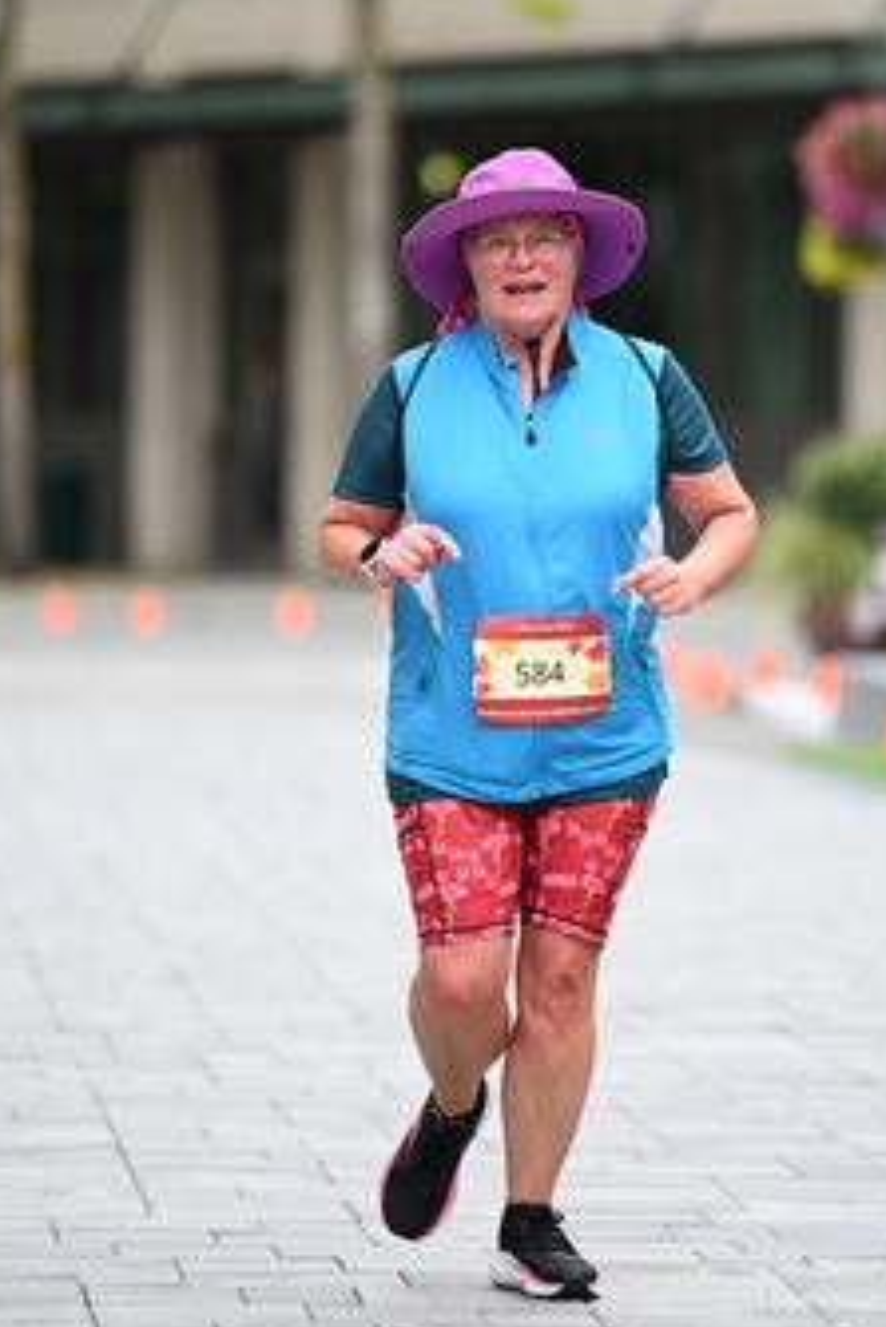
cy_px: 536
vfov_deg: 6.3
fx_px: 12132
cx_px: 550
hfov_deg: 4.2
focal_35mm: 329
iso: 640
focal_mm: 200
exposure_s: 1/1600
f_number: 2.8
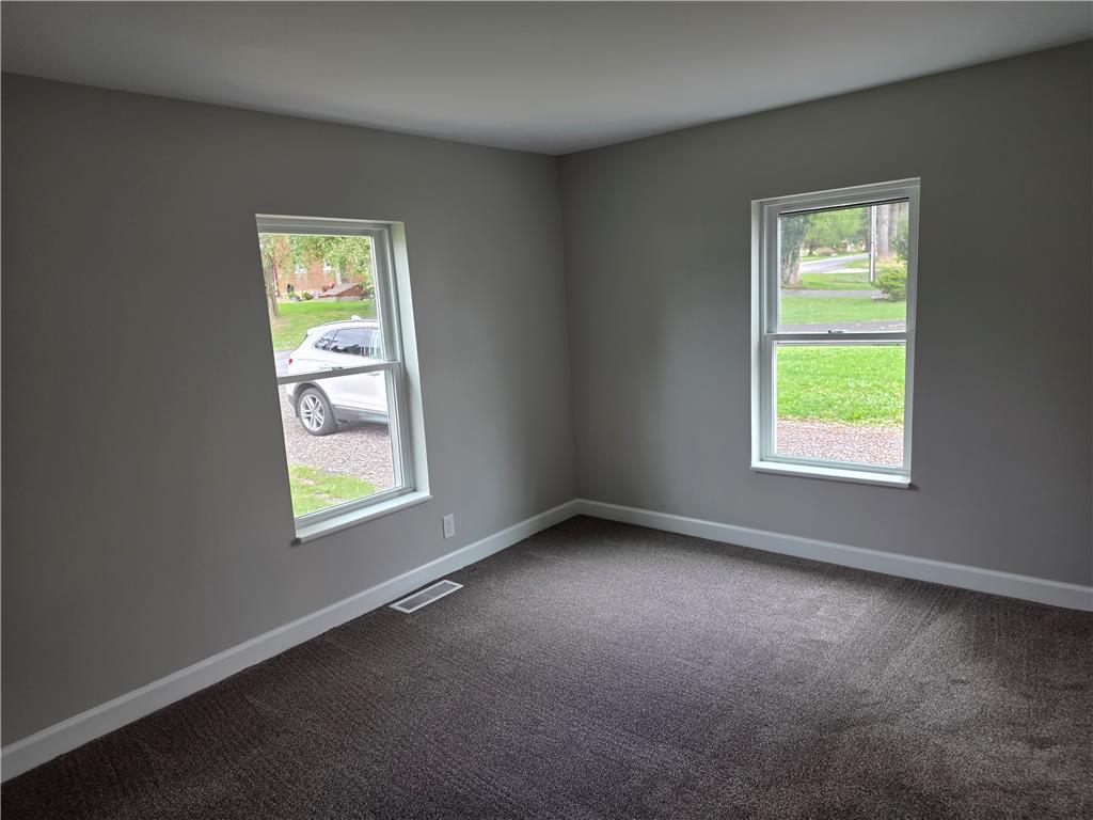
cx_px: 546
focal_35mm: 23
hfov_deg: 73.9
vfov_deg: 58.9
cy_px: 410
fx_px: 726
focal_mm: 6.25
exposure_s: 1/180
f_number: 1.7
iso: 125
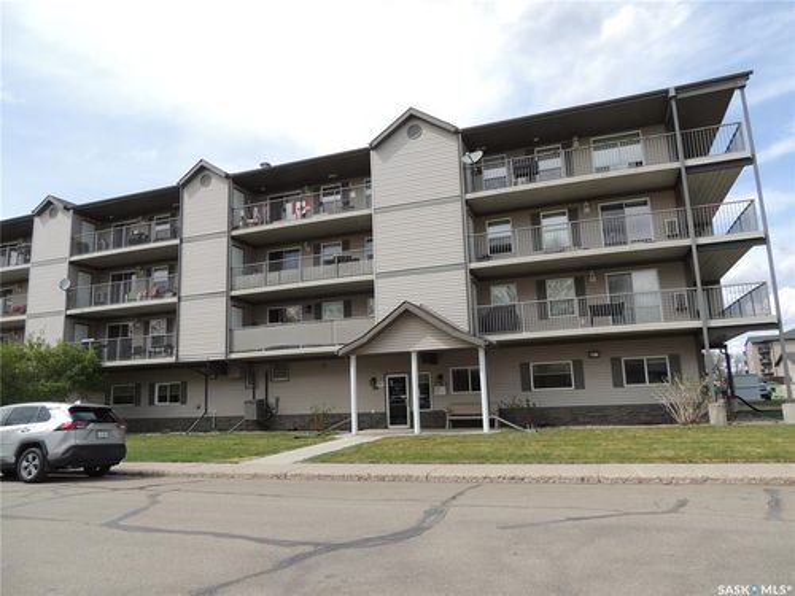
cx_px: 398
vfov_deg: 56.8
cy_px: 298
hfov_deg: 71.6
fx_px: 551
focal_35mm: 24
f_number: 3
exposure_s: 1/1000
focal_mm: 4.3
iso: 100
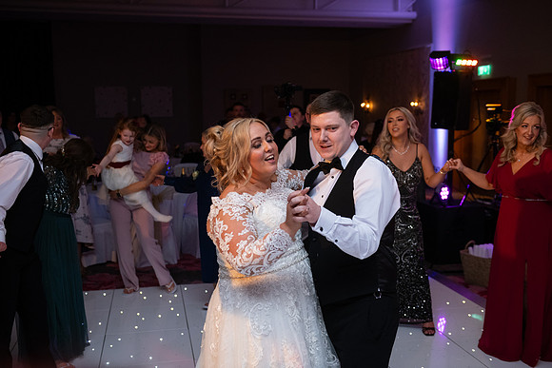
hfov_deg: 48.4
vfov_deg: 33.4
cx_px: 276
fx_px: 613
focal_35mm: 40
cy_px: 184
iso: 1250
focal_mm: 40
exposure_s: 1/160
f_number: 3.5
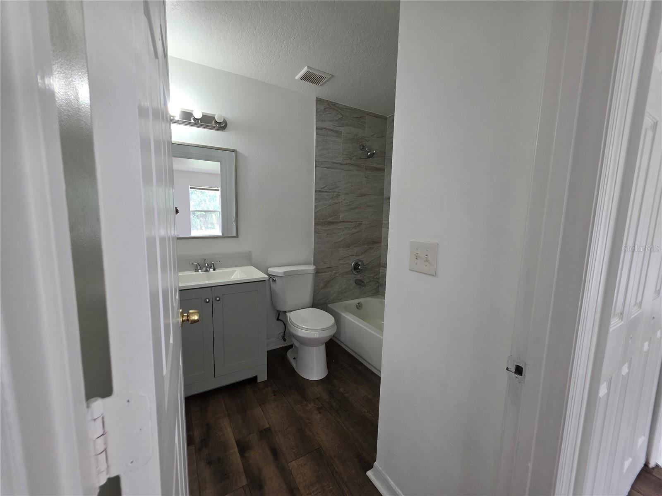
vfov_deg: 89.9
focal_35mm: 13
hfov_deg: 106.2
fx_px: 249
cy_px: 248
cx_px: 331
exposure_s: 1/120
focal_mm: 2.2
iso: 250
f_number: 1.9
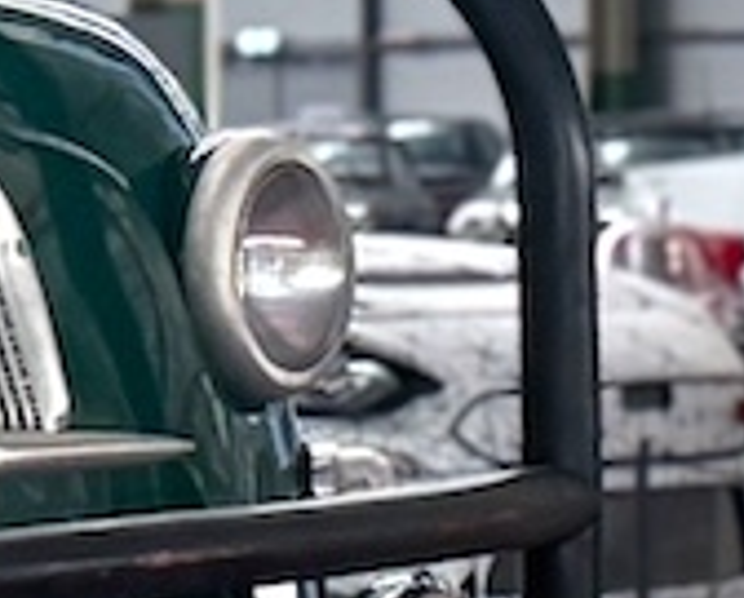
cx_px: -1581
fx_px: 6904
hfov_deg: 5.7
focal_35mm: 313
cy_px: 53
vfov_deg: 5.0
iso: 200
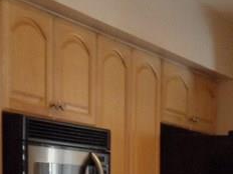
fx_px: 949
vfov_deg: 9.9
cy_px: 330
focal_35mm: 141
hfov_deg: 13.7
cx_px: 265
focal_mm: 5.7
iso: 400
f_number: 3.7
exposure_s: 1/45
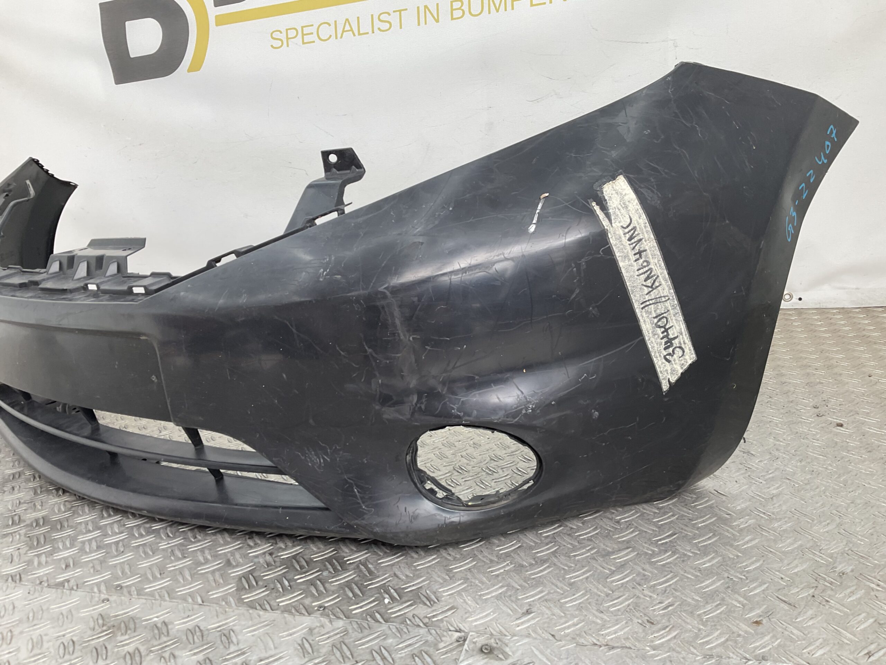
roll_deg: +6.8
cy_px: 332
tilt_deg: -18.2
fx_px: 742
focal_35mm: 29
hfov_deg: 61.7
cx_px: 443
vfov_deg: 48.2
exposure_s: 1/100
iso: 20
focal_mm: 3
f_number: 1.8
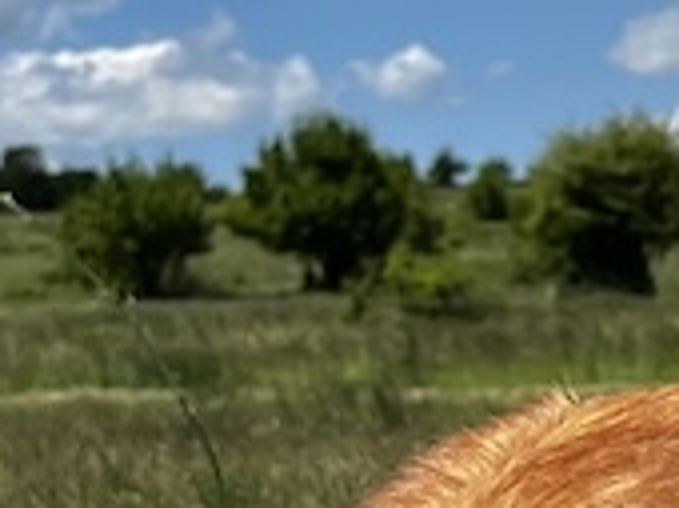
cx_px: 435
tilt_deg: -7.3
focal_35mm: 184
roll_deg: +1.1
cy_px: 644
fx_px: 3604
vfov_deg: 8.0
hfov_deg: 10.8
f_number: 1.5
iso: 50
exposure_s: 1/4630
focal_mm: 5.7
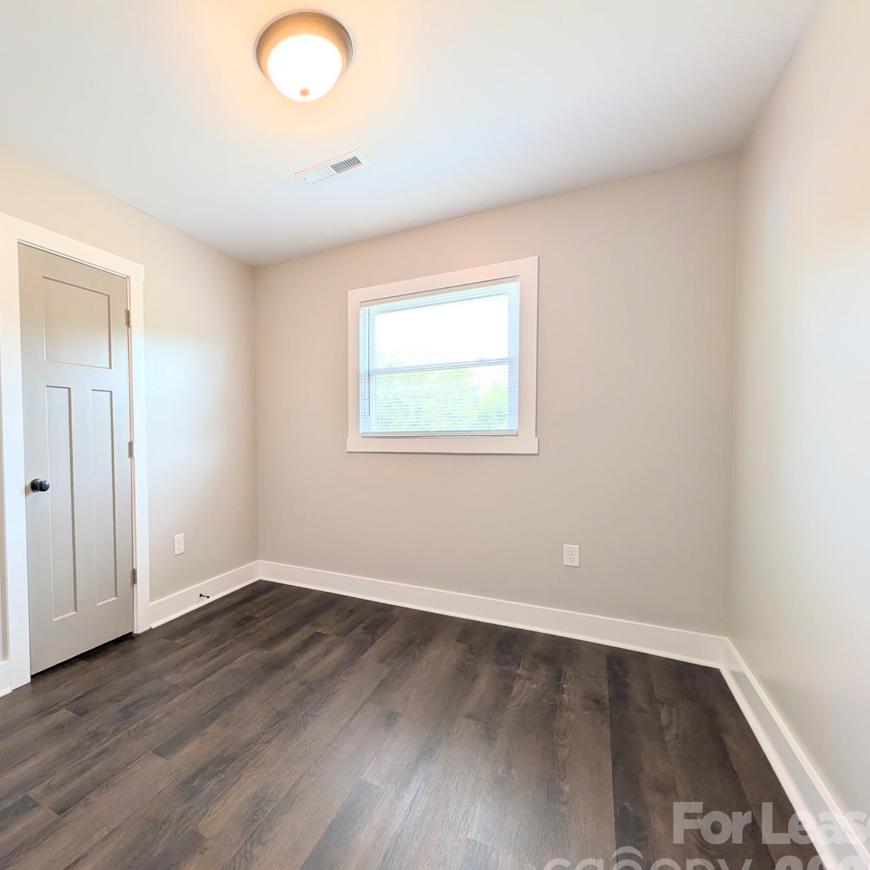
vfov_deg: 91.0
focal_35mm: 15
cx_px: 290
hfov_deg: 87.9
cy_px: 458
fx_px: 427
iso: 49
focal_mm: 2.02
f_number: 1.7
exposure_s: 1/103
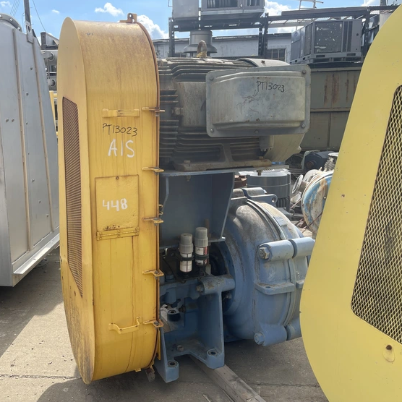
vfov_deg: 52.5
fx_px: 407
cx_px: 148
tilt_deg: -11.4
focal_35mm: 31
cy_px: 199
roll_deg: +1.6
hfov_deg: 51.9
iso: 32
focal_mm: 5.1
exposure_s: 1/1821
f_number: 1.6
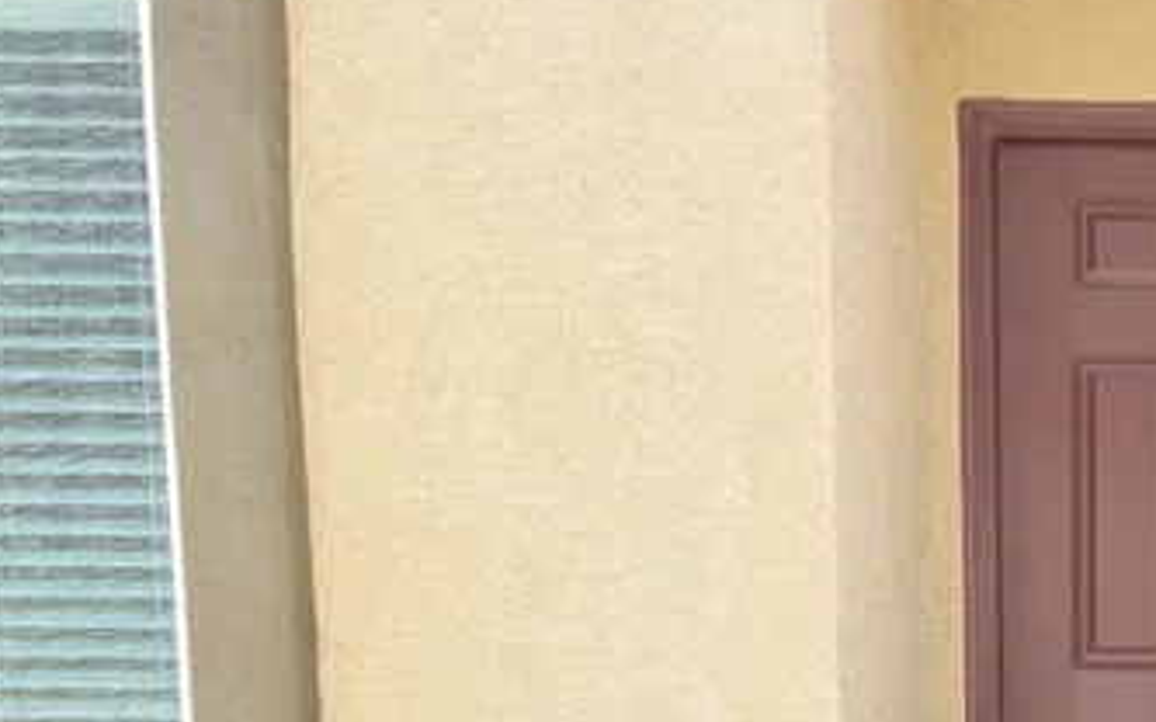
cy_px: 606
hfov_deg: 36.5
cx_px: 1253
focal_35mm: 47
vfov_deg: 26.7
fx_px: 1480
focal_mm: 10
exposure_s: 1/10
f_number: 10
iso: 100
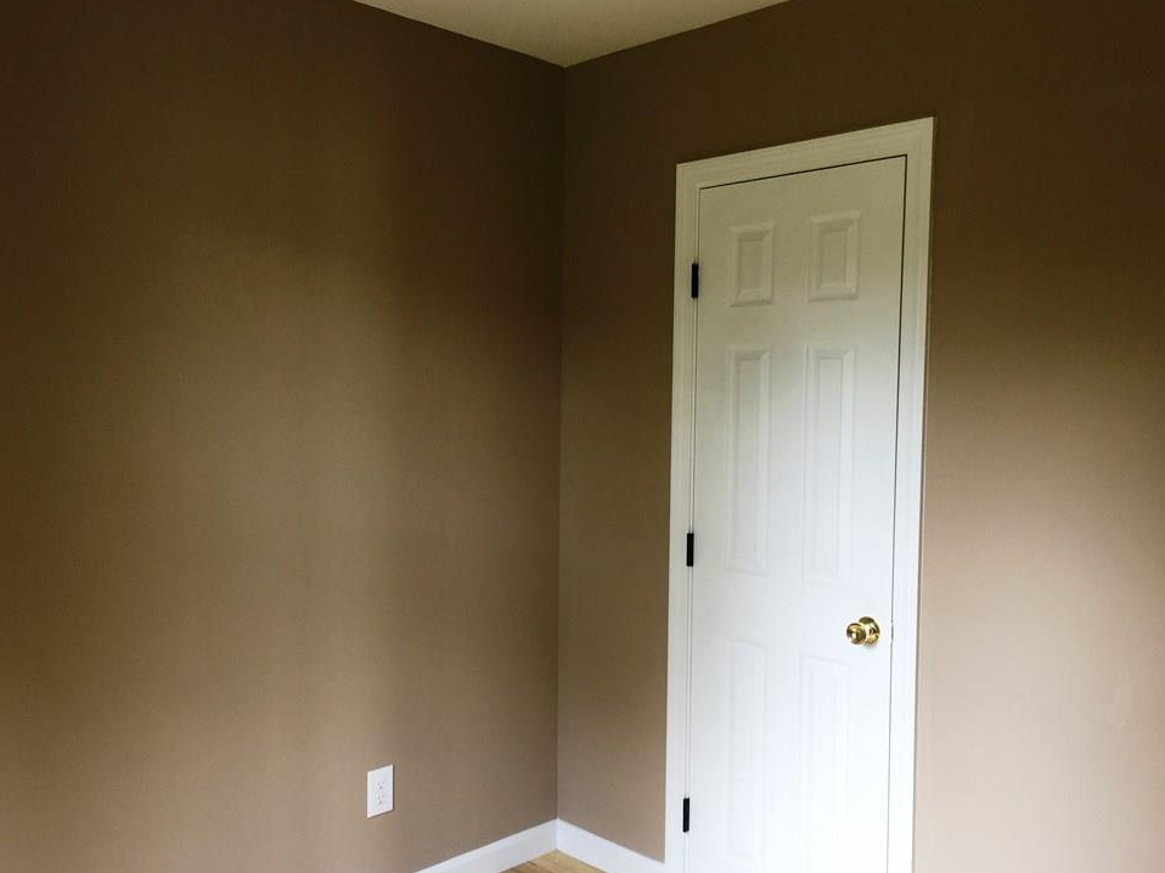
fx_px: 1043
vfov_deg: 45.4
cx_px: 597
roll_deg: -2.4
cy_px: 441
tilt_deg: -2.4
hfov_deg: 58.4
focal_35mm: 31
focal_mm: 4.15
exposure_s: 1/15
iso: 32
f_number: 2.2
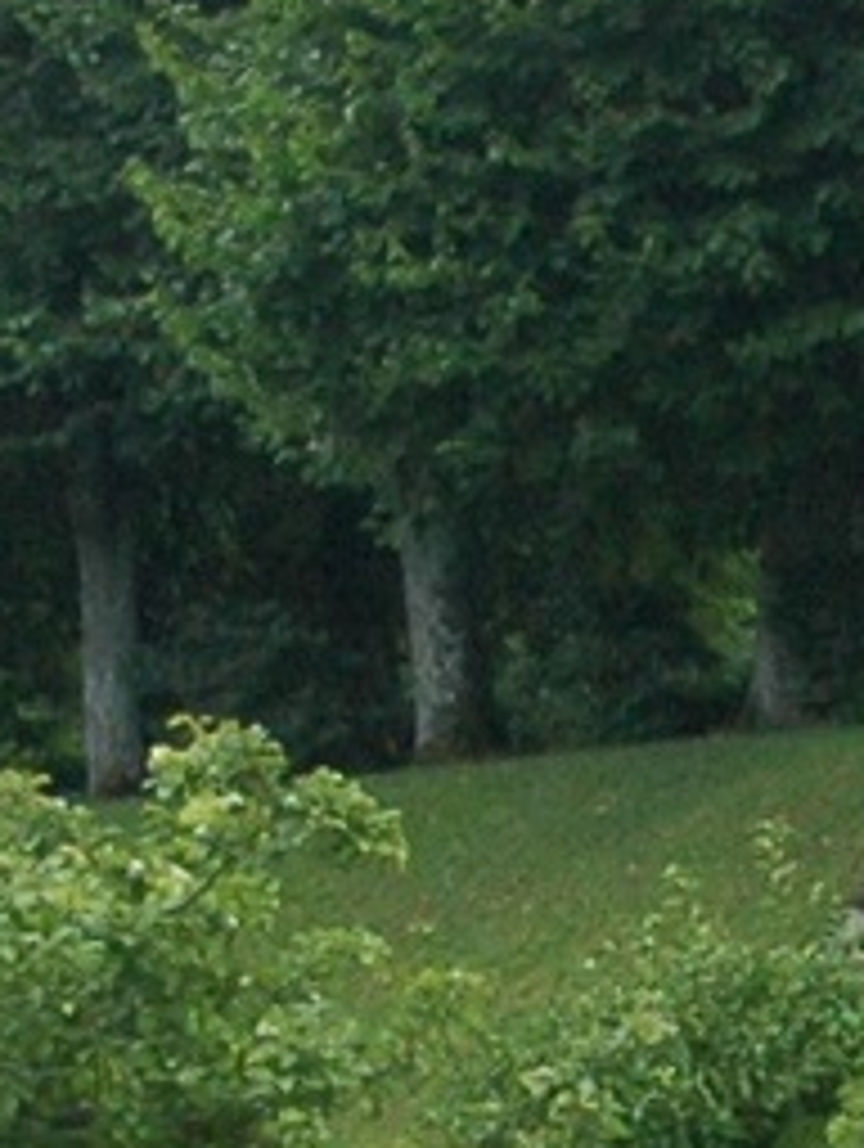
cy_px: 1868
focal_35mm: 260
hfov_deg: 5.7
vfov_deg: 7.4
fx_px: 8631
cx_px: 1192
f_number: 9
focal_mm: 24
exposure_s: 1/125
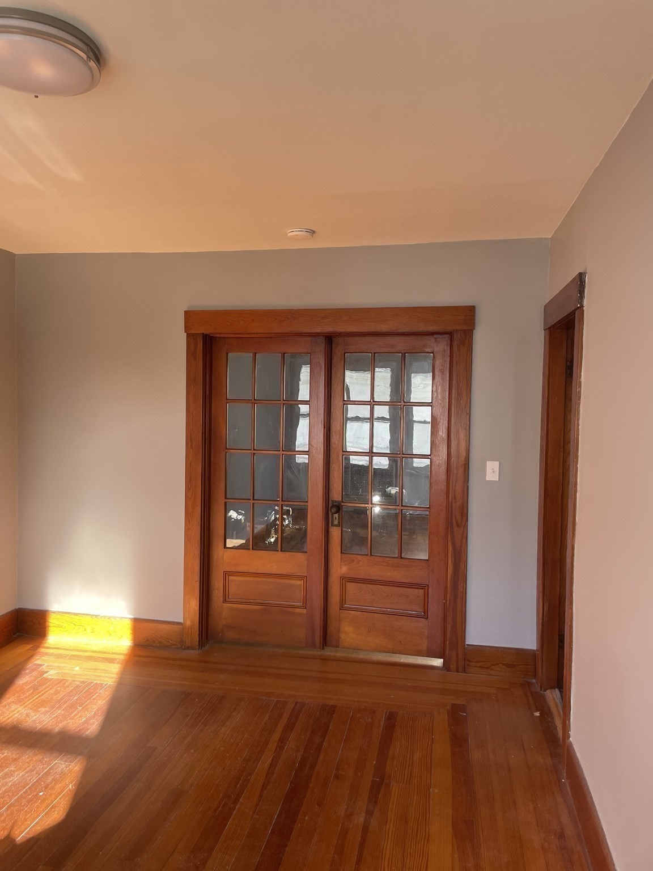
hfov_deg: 53.1
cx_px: 326
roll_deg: -0.5
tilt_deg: -0.1
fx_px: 654
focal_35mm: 26
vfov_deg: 67.3
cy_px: 436
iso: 80
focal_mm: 4.2
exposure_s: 1/121
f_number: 1.6
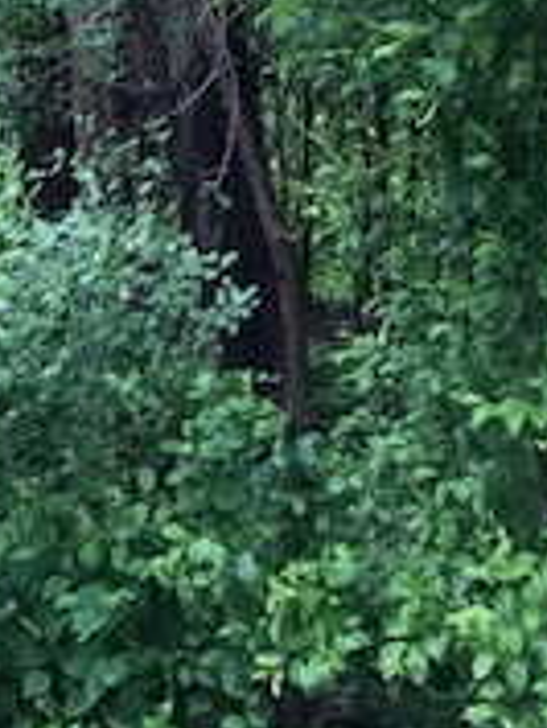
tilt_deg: +3.7
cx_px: -251
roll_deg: -1.1
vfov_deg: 18.7
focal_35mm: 101
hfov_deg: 13.8
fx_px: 2125
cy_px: -82
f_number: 1.8
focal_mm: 3.99
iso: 40
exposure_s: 1/120
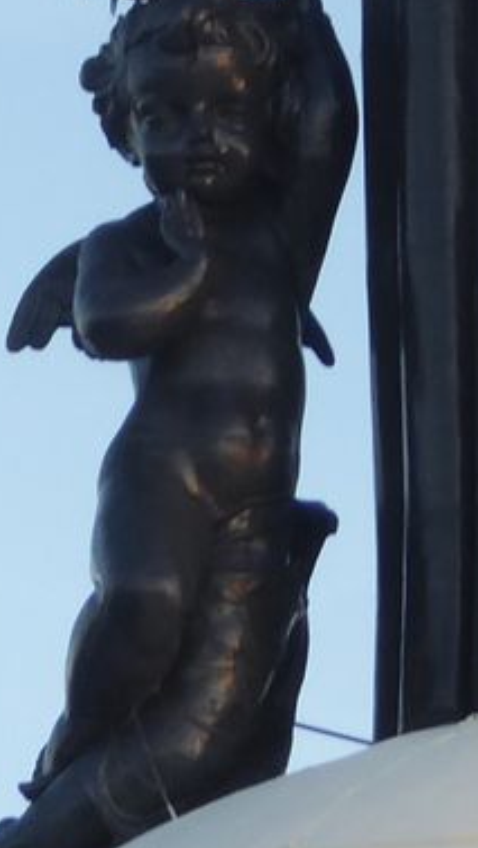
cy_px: -603
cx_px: 595
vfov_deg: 4.3
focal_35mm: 493
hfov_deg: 2.5
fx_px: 11094
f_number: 5
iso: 125
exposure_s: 1/60
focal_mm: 17.5
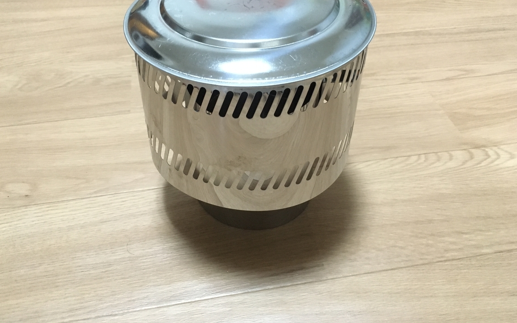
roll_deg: +0.4
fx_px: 451
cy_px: 127
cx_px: 252
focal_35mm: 32
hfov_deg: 59.7
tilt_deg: -40.5
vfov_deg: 39.2
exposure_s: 1/15
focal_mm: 4.15
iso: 320
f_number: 2.2
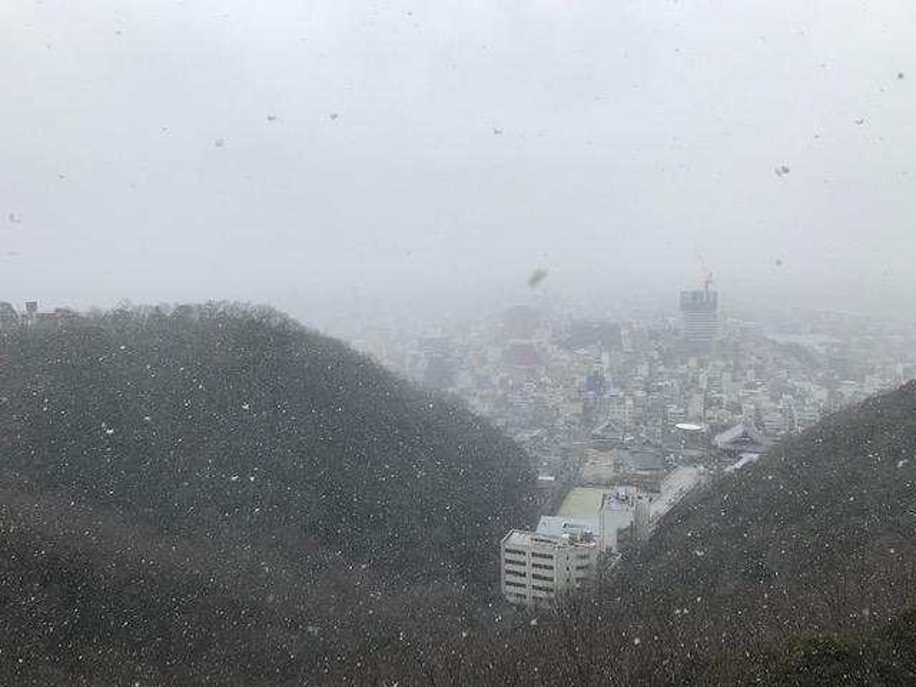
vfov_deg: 49.7
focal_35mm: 28
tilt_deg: -5.6
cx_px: 458
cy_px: 344
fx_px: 741
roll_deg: +1.4
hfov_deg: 63.4
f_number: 1.8
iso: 20
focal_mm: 3.99
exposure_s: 1/2591
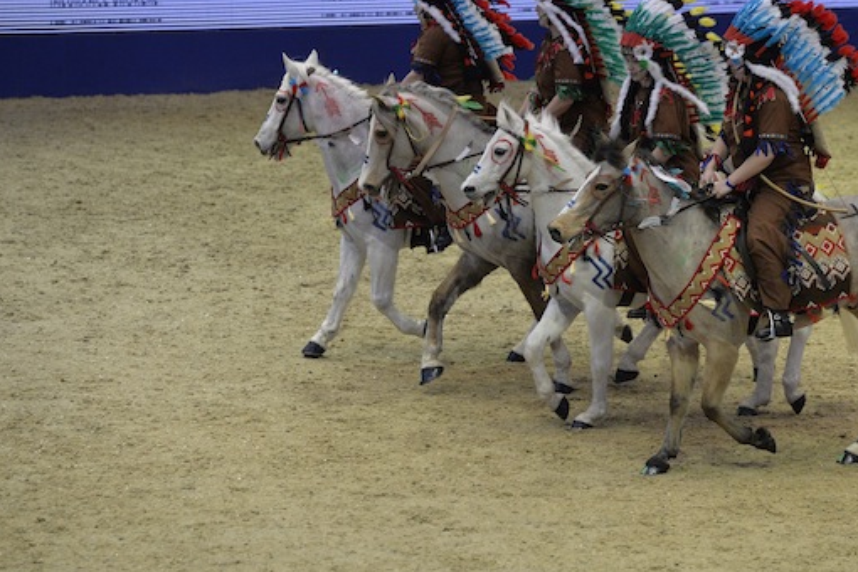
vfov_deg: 6.6
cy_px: 247
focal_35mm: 207
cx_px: 522
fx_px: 4933
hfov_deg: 9.9
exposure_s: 1/640
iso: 4000
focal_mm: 165
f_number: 4.5
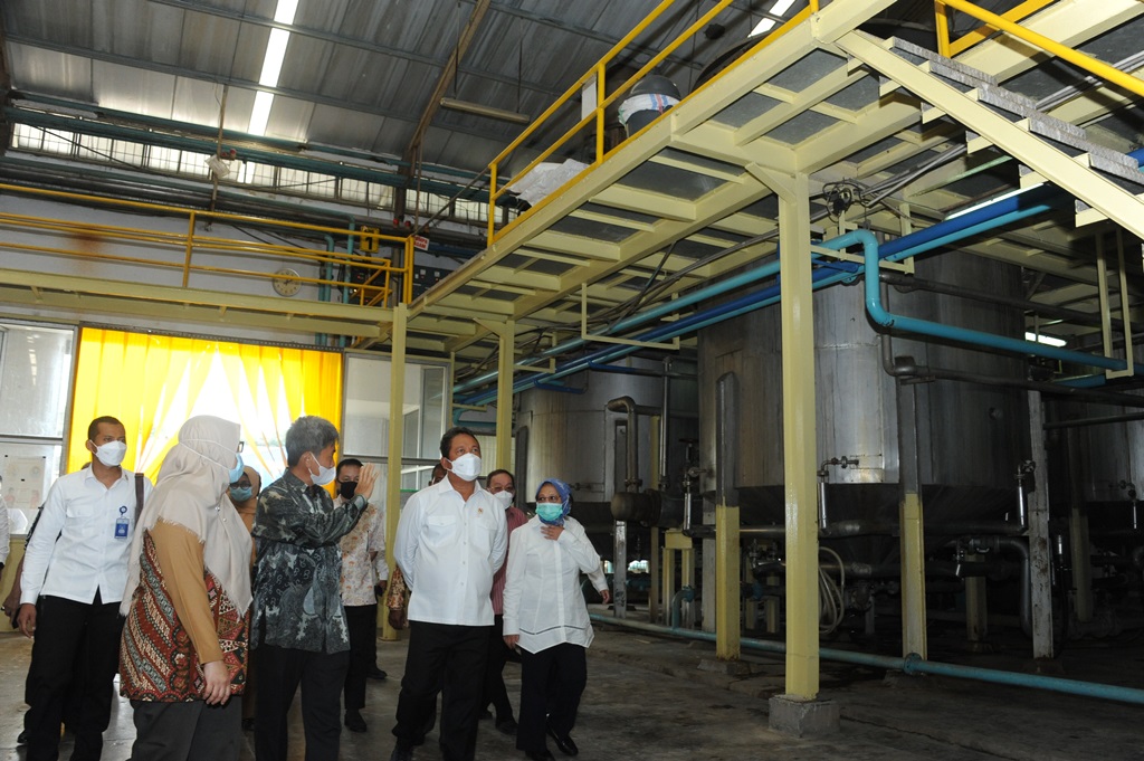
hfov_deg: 65.5
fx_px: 889
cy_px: 380
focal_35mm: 28
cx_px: 572
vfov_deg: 46.3
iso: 2500
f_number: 8
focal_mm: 28
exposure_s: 1/160
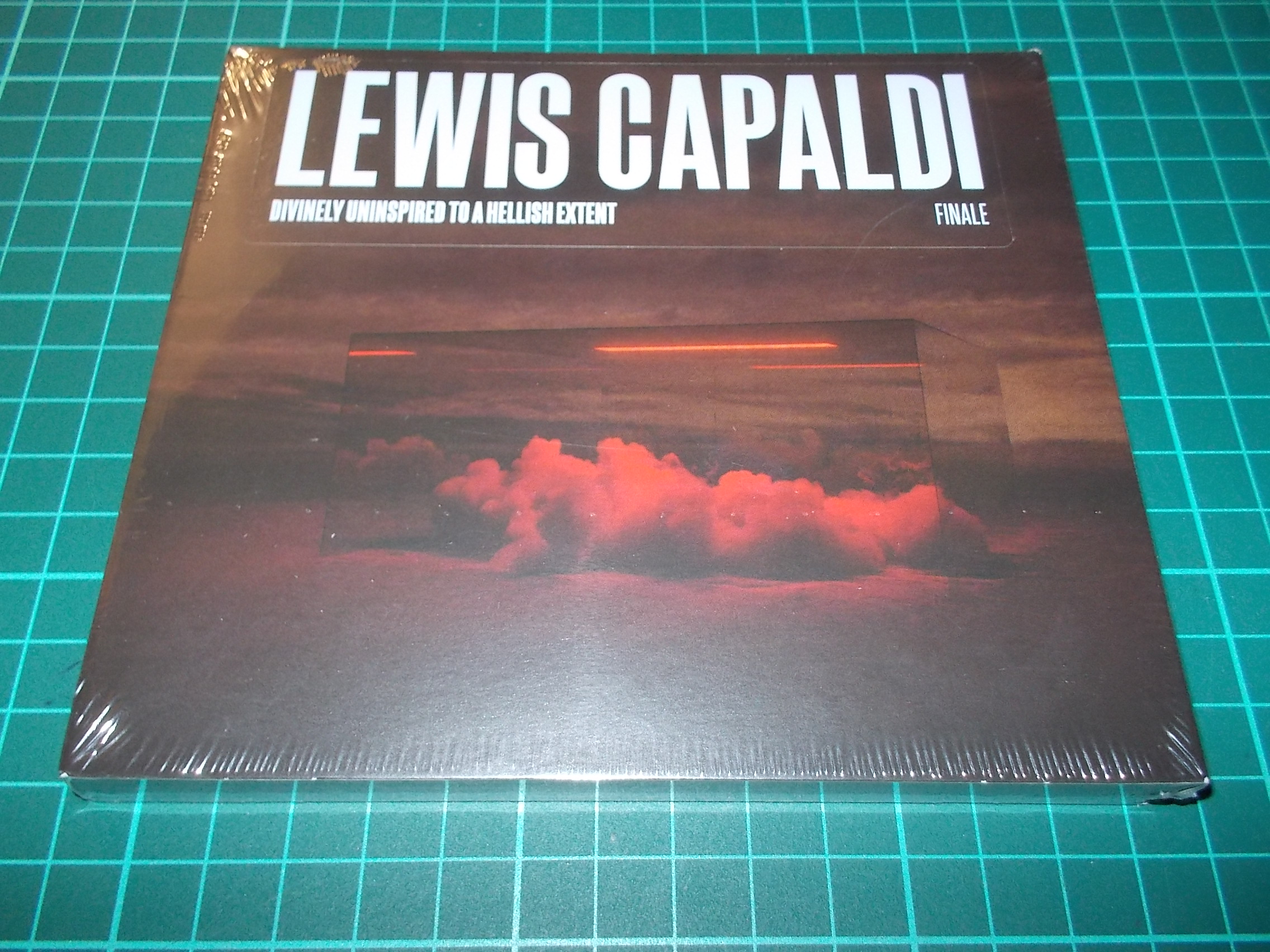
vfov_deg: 48.2
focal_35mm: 29
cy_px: 476
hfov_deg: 61.7
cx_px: 635
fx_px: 1064
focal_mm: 4.1
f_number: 3.3
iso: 200
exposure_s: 1/30
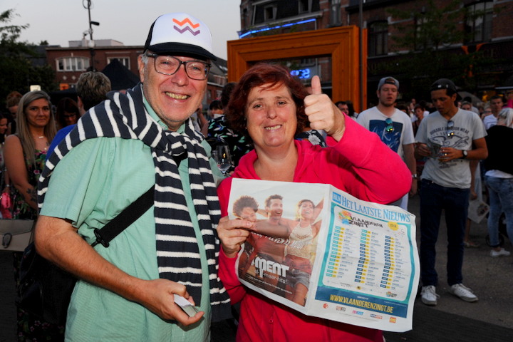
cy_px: 171
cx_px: 256
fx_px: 541
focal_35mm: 38
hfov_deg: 50.7
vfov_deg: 35.1
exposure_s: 1/60
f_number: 5.6
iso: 400
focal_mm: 38
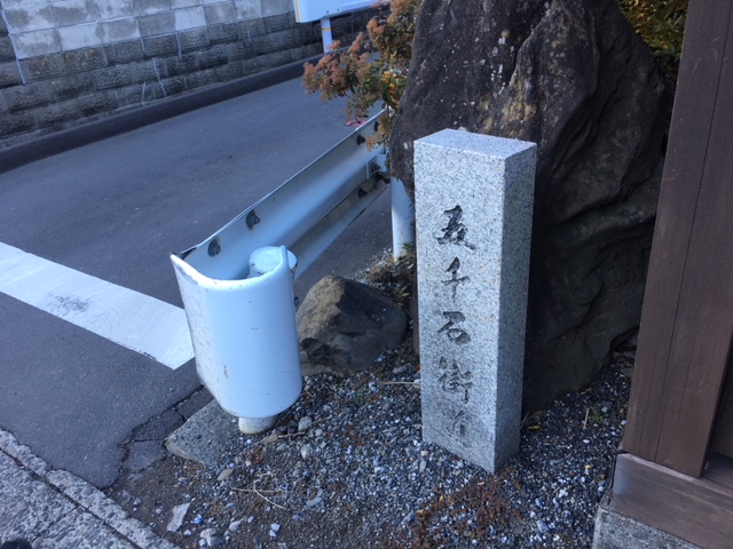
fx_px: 614
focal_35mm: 29
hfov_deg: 61.7
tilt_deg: -26.3
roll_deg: +4.8
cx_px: 366
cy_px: 274
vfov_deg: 48.2
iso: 25
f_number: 2.2
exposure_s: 1/60
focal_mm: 4.15
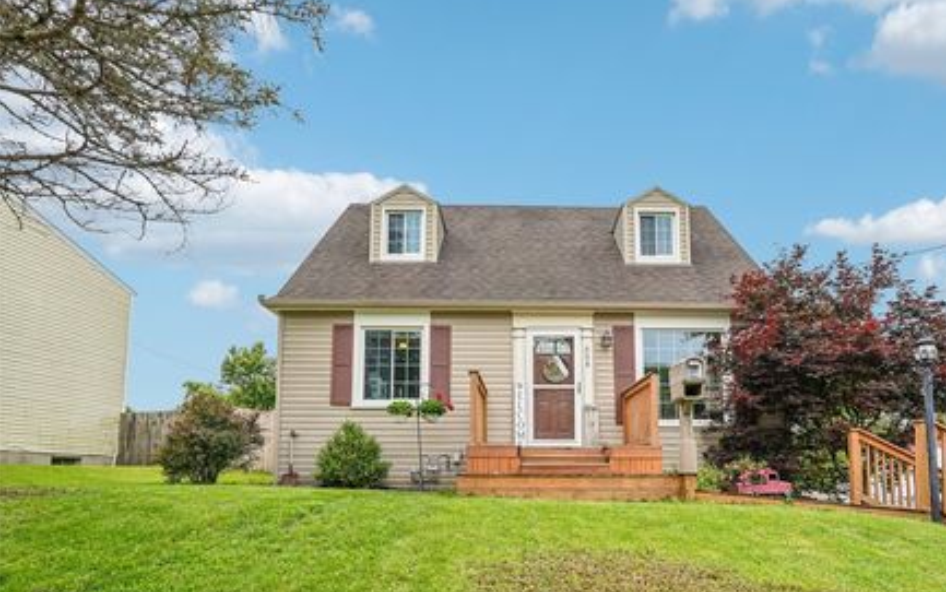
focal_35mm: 21
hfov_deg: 82.8
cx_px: 544
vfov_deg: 58.0
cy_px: 344
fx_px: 531
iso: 100
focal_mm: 17.5
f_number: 8
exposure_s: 1/160
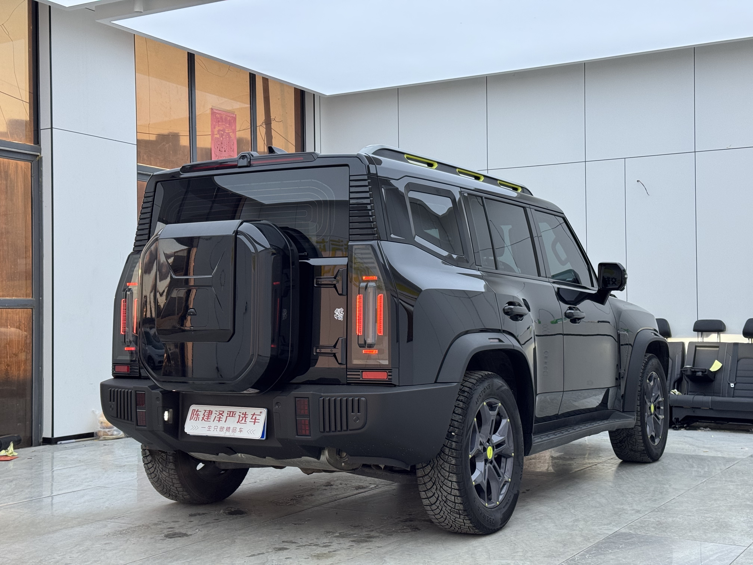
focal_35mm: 48
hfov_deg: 39.7
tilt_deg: +1.8
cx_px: 376
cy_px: 282
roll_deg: +0.3
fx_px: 1044
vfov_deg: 30.3
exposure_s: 1/318
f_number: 1.78
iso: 64
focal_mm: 6.76
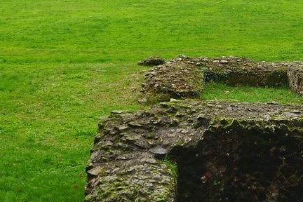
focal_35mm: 81
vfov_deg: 16.4
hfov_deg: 24.7
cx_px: 69
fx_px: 682
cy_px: -12
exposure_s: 1/60
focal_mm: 35
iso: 100
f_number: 5.6
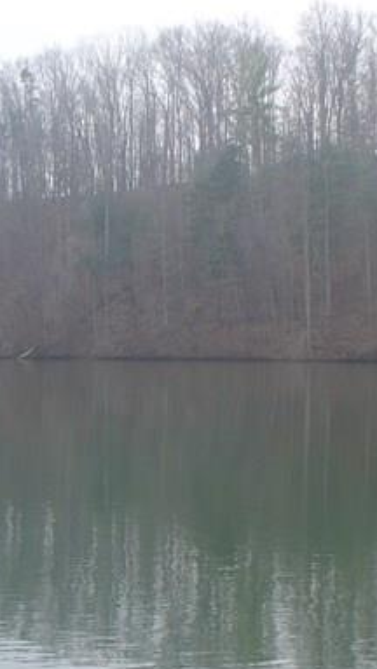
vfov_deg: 25.3
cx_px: 209
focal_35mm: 84
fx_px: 1493
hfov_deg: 14.4
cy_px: 380
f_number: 5.6
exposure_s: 1/125
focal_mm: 6.1
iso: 80
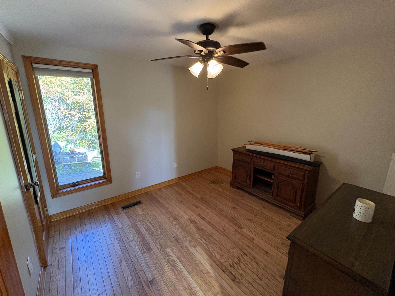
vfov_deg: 81.7
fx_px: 171
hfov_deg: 98.2
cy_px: 141
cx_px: 197
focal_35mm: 15
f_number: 2.2
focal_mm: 2.22
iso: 400
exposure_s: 1/60
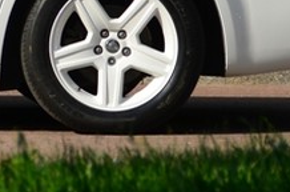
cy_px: -234
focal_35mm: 576
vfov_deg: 2.4
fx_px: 4627
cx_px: -246
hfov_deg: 3.6
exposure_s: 1/1600
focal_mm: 80
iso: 160
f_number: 5
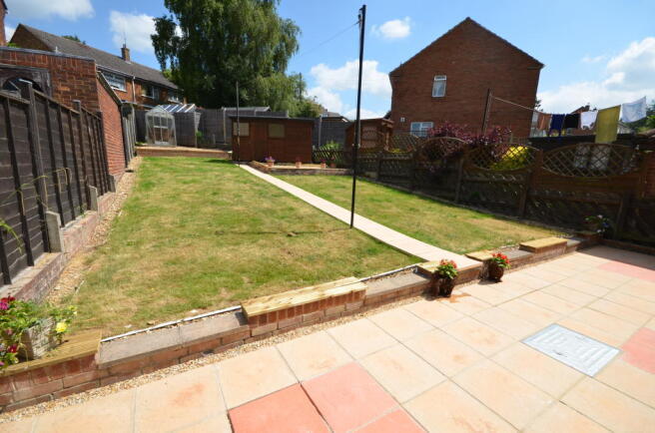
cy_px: 216
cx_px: 328
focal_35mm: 15
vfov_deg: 77.0
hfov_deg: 100.5
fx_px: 272
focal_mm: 10
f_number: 11
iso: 320
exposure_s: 1/400
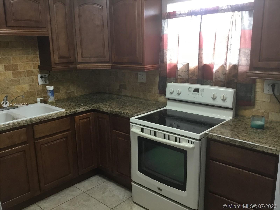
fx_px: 251
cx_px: 140
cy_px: 105
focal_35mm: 31
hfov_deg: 58.4
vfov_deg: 45.4
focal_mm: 3.3
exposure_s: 1/30
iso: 80
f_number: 2.4
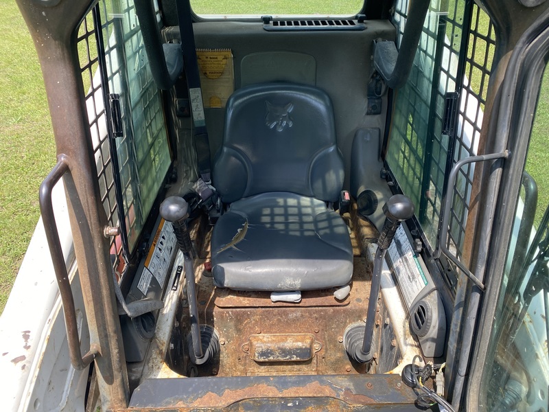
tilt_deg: -34.4
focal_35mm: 26
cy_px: 206
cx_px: 274
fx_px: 412
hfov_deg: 67.3
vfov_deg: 53.1
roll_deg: +0.0
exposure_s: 1/510
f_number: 1.8
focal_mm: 4.25
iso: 32
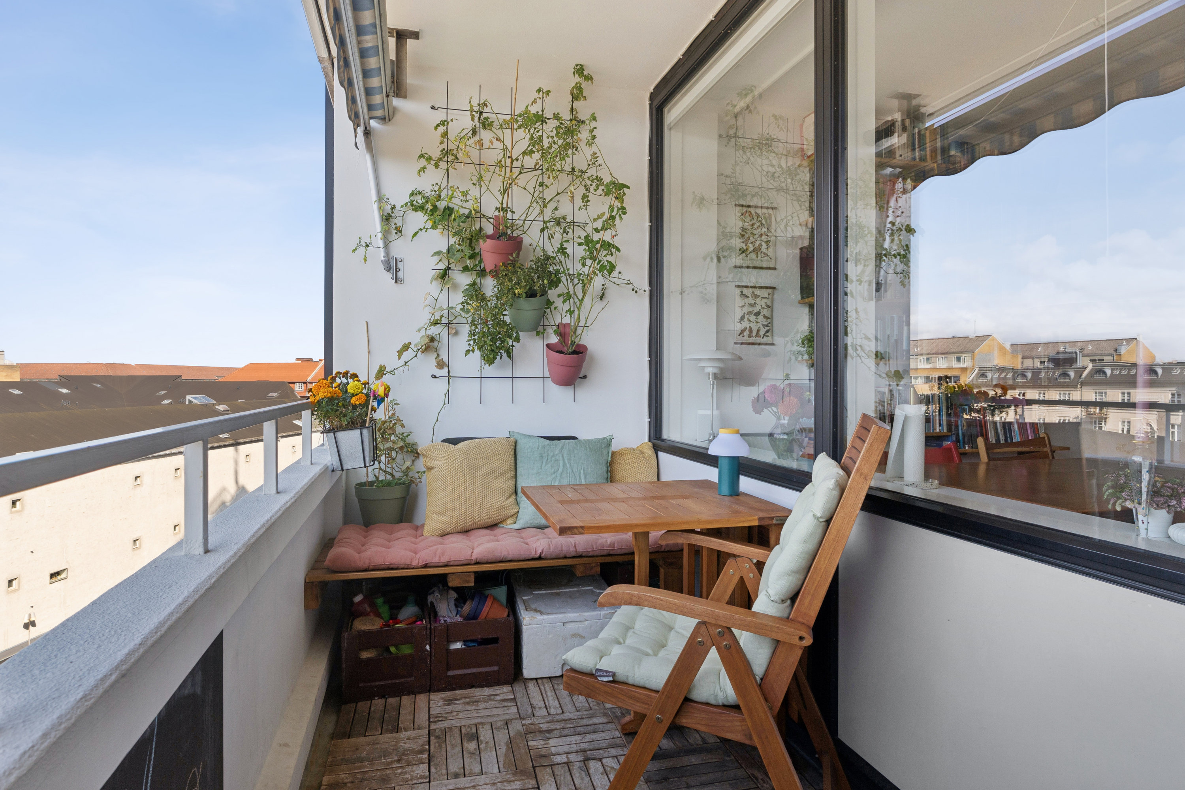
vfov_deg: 61.3
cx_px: 592
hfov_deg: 83.3
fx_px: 667
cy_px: 395
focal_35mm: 20
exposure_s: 1/125
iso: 200
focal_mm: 13.5
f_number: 7.1
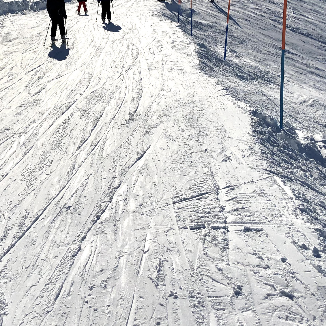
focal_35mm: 56
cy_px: 79
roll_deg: +0.9
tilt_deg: -12.6
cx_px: 87
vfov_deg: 30.0
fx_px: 597
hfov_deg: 30.1
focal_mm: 4
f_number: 1.8
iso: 25
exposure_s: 1/9615
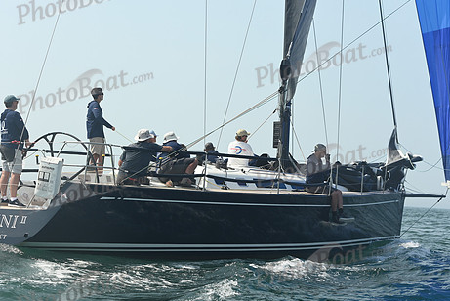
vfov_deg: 15.5
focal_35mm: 88
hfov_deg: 23.1
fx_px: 1101
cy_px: 127
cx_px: 205
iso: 320
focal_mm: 70
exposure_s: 1/1250
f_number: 6.3
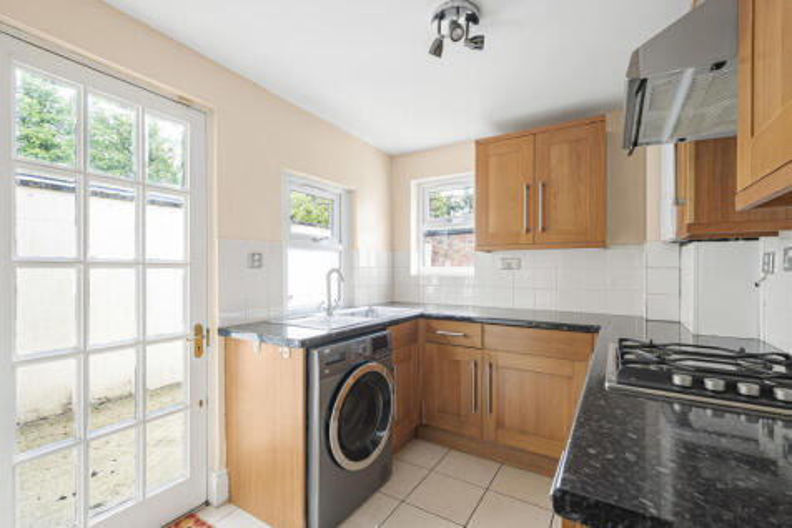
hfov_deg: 96.8
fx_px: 352
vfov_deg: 73.7
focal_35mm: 16
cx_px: 396
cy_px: 264
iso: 400
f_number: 8
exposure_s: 1/4
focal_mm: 16
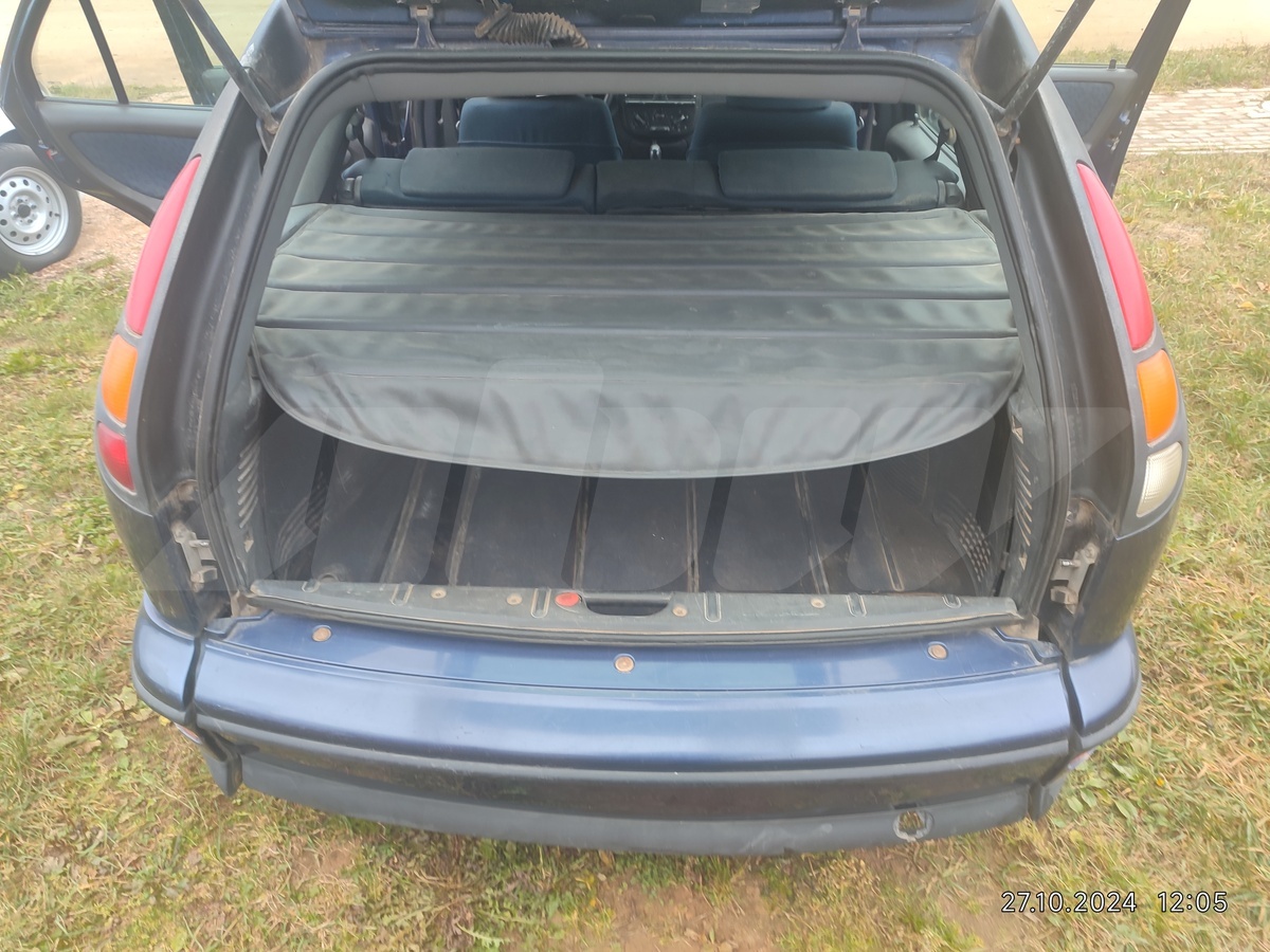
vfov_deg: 54.9
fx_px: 917
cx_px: 635
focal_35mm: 25
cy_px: 476
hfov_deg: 69.4
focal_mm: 5.95
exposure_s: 1/50
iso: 113
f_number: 1.89
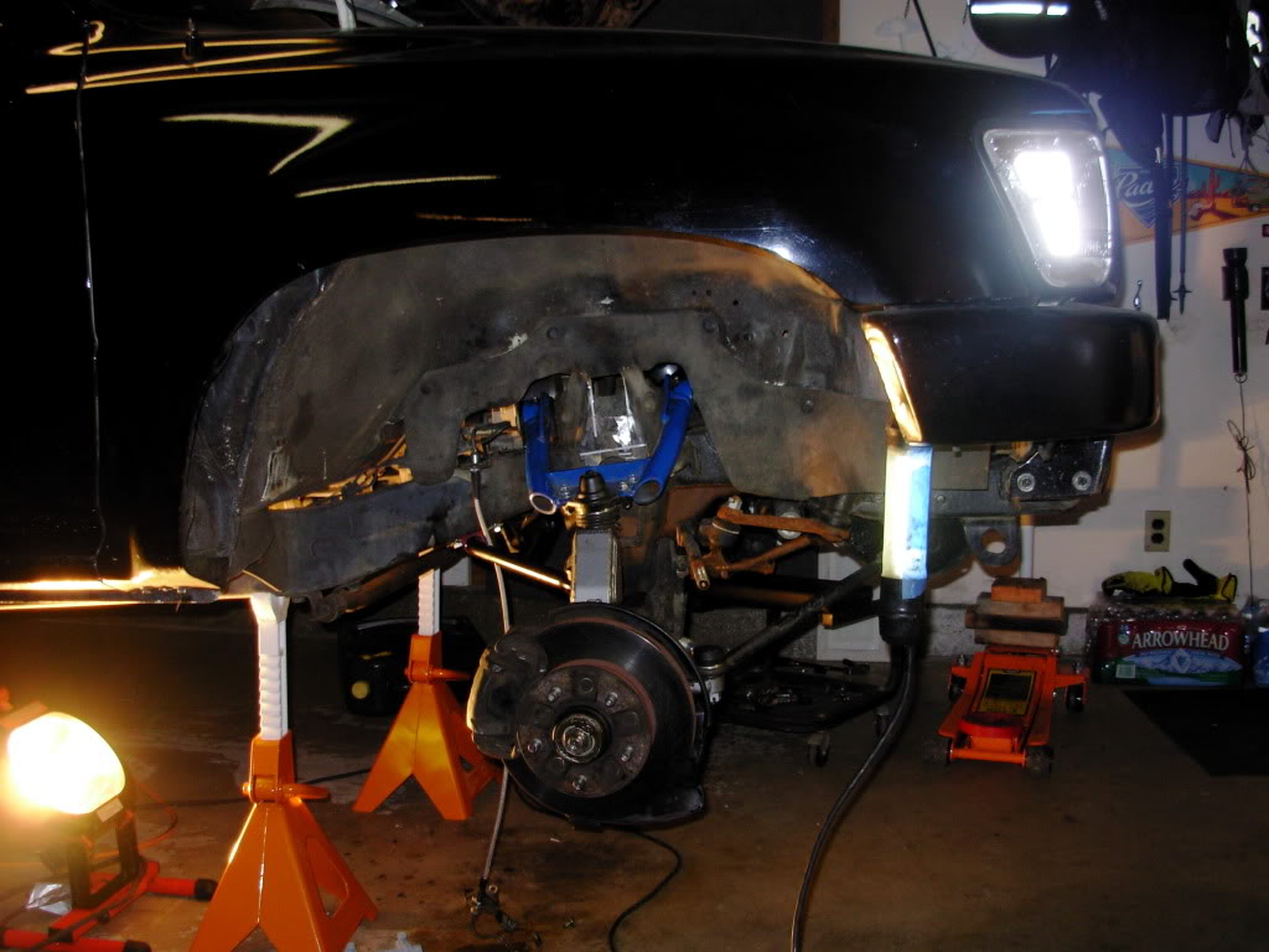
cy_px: 476
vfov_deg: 37.7
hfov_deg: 49.0
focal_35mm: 38
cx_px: 634
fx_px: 1393
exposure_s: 1/32
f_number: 2.9
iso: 50
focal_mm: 6.3
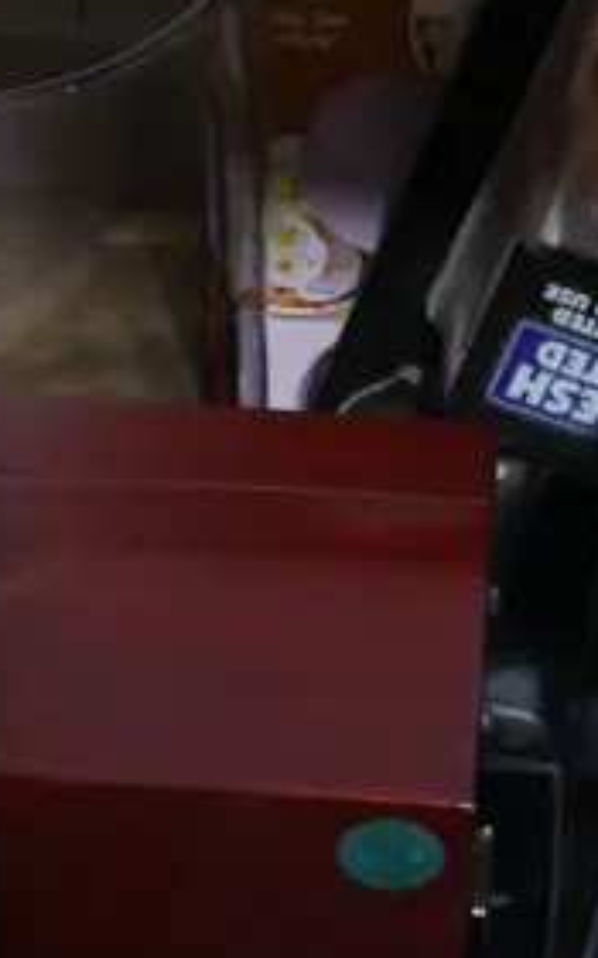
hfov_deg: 8.0
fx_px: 4250
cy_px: 1546
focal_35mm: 163
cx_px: 280
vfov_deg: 12.1
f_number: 4.6
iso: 1000
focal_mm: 21
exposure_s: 1/60
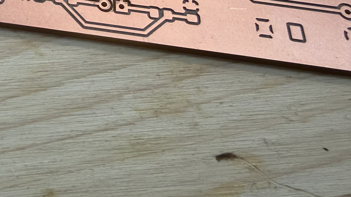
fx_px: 577
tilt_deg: -54.2
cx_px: 34
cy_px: -62
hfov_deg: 32.2
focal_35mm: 62
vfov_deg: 18.1
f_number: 2.2
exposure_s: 1/100
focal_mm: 2.22
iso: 80
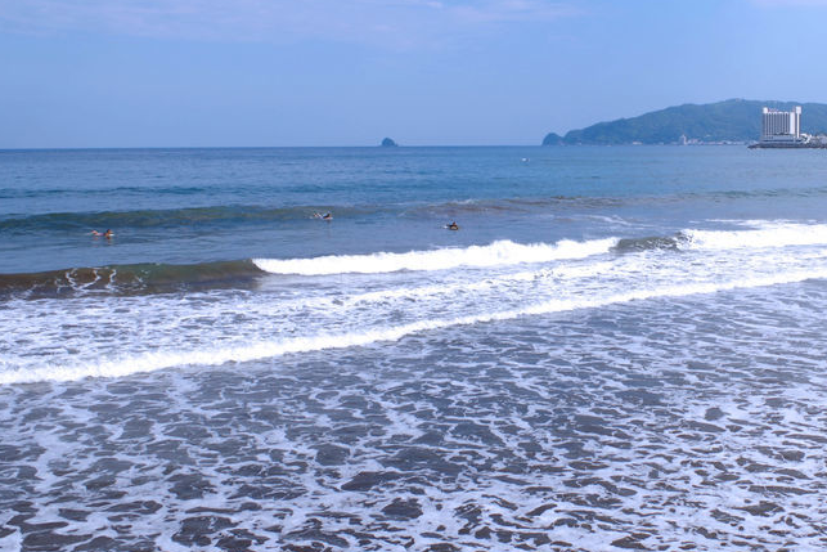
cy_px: 205
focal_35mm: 43
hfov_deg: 44.2
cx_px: 602
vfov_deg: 31.1
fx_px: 988
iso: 100
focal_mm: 18
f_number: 11
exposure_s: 1/125
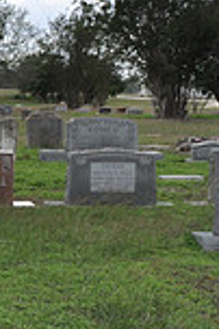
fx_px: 942
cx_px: -343
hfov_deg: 10.8
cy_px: 90
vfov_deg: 19.7
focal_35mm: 103
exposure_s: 1/200
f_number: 11
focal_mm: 18
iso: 200
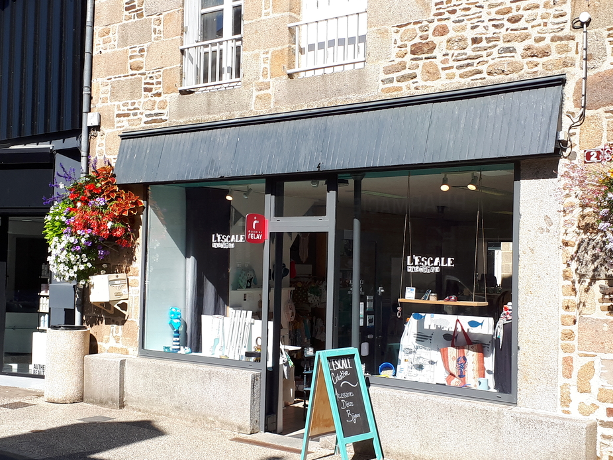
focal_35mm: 28
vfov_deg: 49.7
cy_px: 230
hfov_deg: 63.5
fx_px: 496
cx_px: 313
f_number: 1.9
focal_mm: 3.6
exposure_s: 1/894
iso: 40
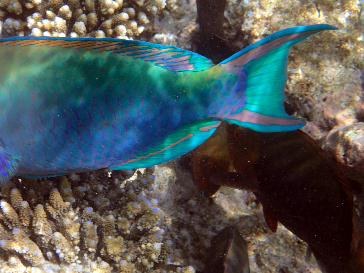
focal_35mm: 59
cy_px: 158
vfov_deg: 24.8
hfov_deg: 32.4
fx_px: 620
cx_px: 117
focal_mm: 7.86
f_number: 4
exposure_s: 1/400
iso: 100
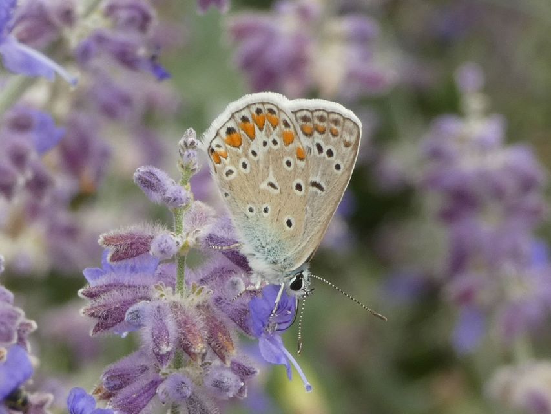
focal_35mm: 160
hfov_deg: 12.3
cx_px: 276
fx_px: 2547
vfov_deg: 9.3
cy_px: 207
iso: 100
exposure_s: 1/80
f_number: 5.4
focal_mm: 28.8
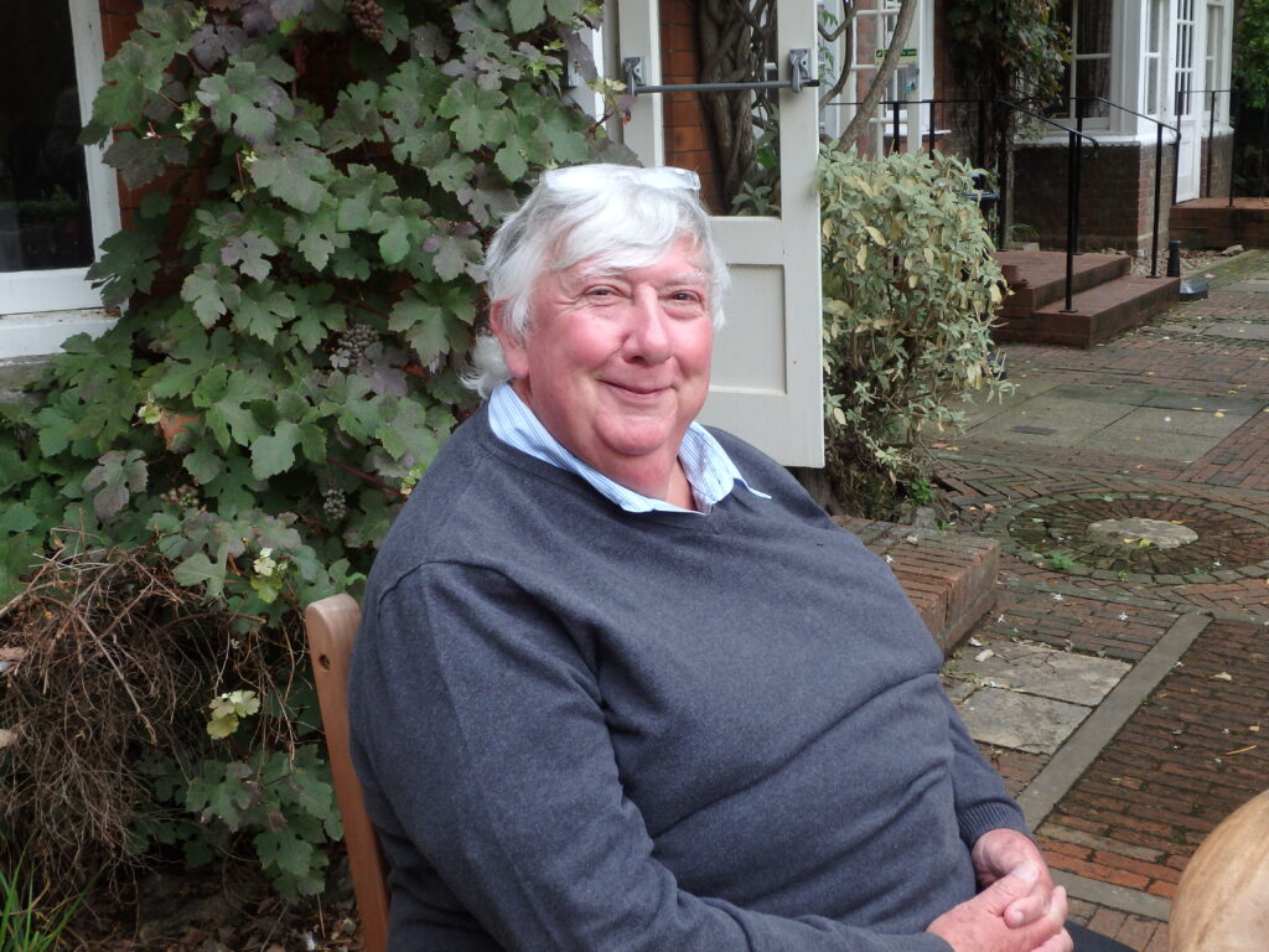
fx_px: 1430
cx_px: 634
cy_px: 476
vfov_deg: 36.8
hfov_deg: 47.9
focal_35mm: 39
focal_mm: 6.9
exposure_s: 1/80
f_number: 5.1
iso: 160
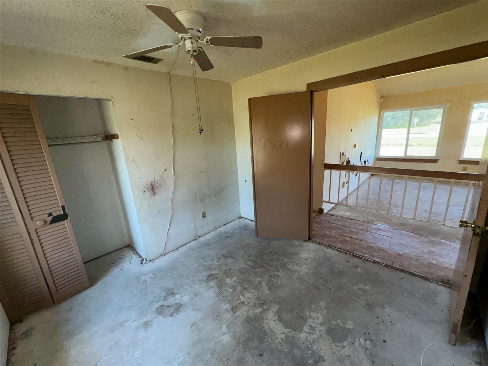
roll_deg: +3.2
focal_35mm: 14
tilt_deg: -15.8
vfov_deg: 85.7
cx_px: 244
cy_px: 183
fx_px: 197
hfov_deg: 102.1
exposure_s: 1/120
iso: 125
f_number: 2.2
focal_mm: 2.22
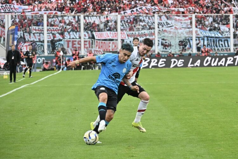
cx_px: 119
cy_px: 80
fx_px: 1041
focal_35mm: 158
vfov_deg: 8.7
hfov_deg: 13.0
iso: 1000
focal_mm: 105
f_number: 5
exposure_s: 1/1600
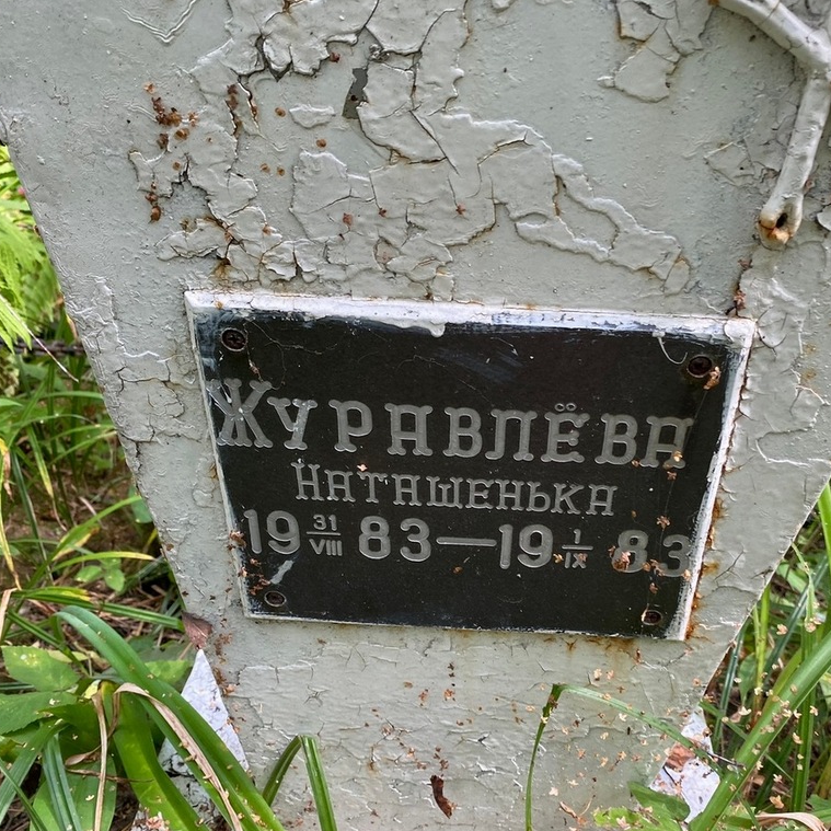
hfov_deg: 51.9
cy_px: 419
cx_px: 527
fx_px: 842
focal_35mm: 31
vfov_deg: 52.5
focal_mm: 4.25
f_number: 1.8
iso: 80
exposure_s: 1/121
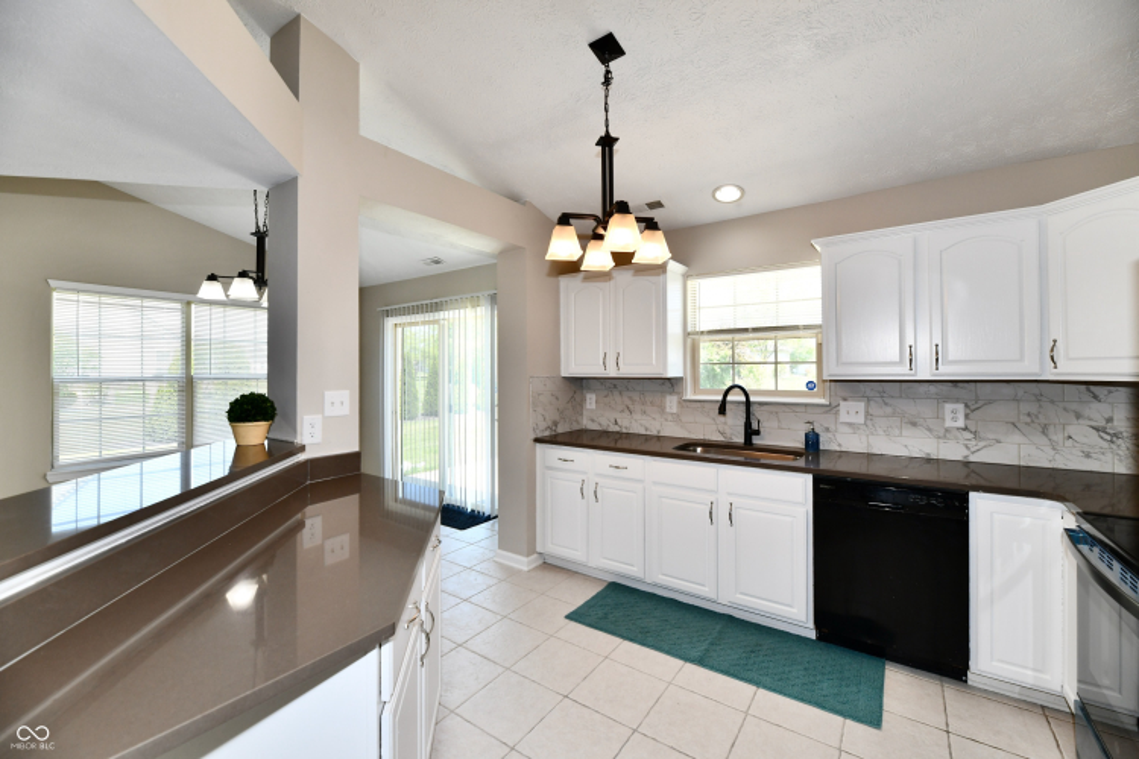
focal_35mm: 14
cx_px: 570
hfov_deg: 104.3
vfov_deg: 81.2
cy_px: 380
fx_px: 443
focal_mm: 14
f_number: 6.3
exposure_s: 1/125
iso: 640
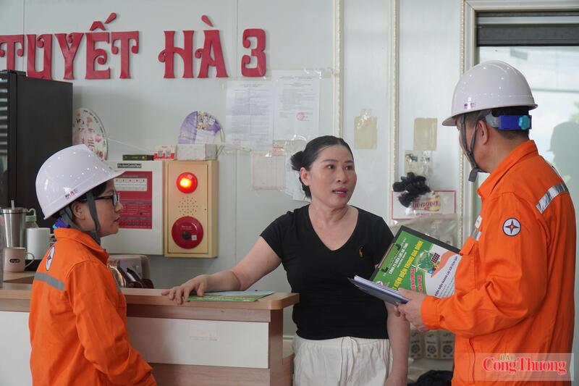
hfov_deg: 26.5
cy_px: 193
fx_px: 1230
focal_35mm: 76
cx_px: 290
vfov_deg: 17.8
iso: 800
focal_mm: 51
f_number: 4
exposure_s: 1/160
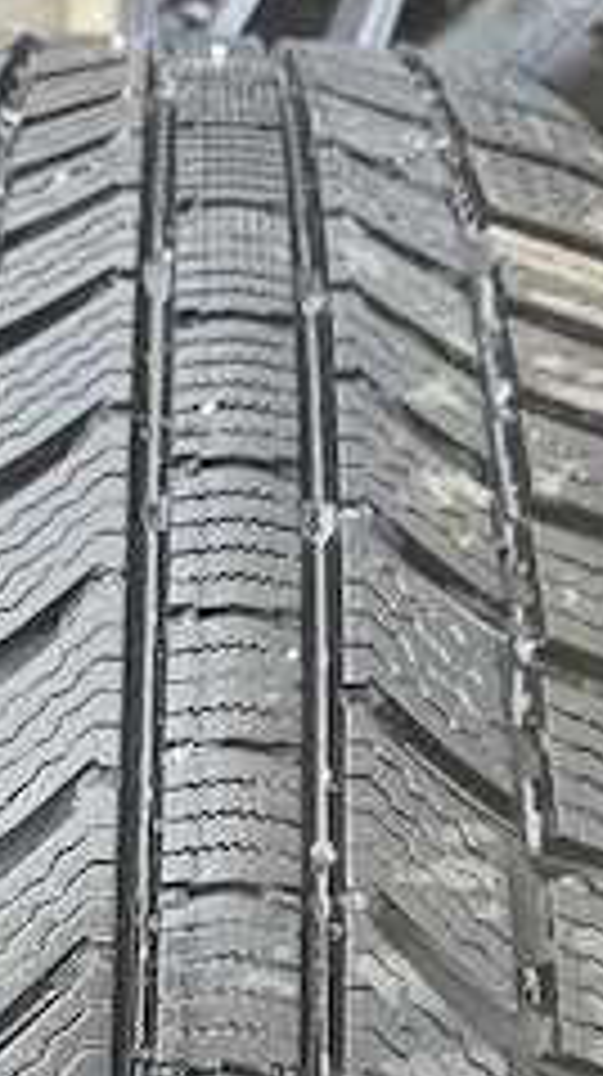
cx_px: 184
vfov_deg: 46.7
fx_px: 1197
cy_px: 806
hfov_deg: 28.0
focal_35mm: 42
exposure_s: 1/182
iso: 200
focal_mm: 6.3
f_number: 1.7
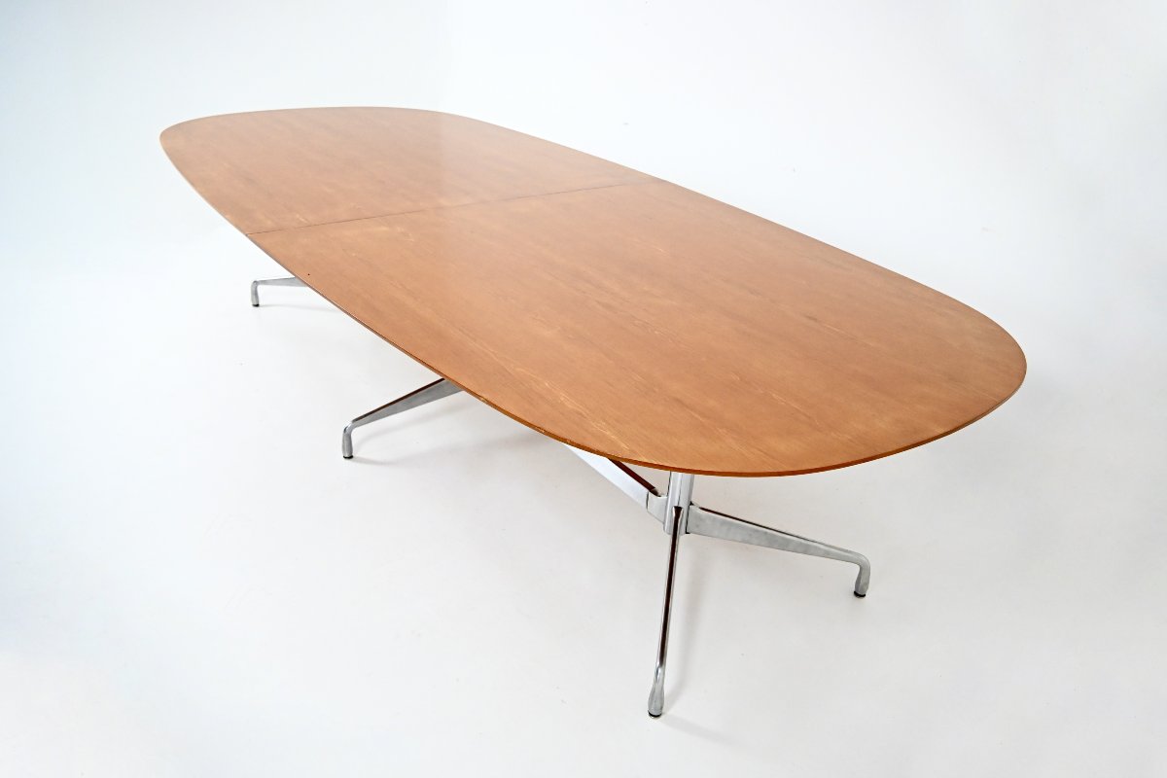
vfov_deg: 47.9
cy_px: 389
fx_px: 875
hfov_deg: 67.4
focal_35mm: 27
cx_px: 584
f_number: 3.5
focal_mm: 18
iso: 2000
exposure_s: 1/125
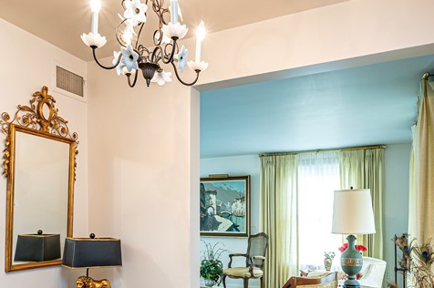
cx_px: 206
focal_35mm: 32
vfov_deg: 39.8
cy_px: 218
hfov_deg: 58.8
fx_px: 385
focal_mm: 14
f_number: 8
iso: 2500
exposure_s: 1/40
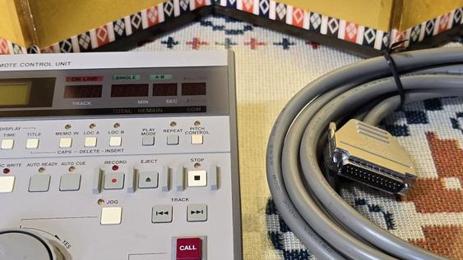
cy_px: 207
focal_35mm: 57
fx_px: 700
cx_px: 257
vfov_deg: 20.9
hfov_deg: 36.6
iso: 250
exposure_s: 1/120
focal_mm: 6.3
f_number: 1.7
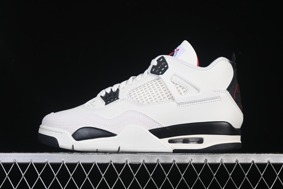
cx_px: 142
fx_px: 590
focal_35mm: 75
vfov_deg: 18.2
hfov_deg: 27.0
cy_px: 94
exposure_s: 1/80
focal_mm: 50
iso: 160
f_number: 8
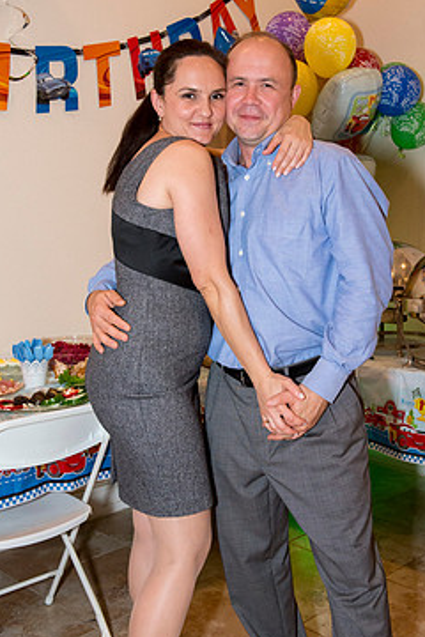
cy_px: 310
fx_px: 797
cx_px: 246
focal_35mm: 45
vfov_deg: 43.6
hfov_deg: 29.8
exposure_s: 1/200
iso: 4000
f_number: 7.1
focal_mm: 36
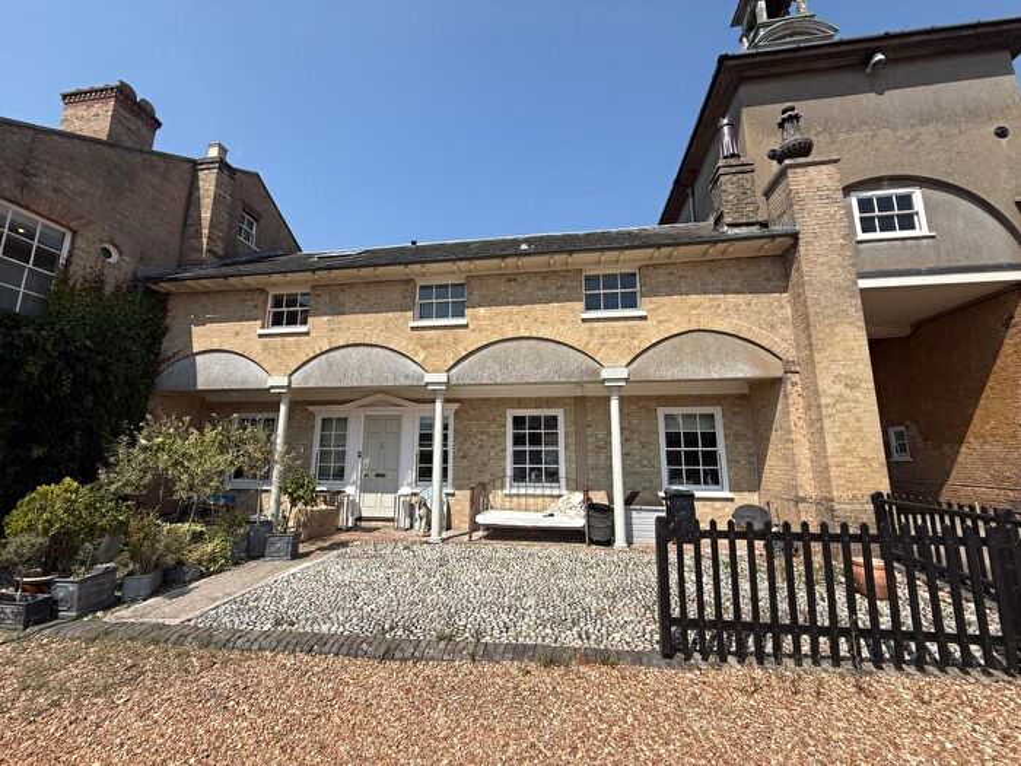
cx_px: 510
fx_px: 413
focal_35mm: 14
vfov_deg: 85.7
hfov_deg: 102.1
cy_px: 383
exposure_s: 1/2611
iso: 50
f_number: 2.2
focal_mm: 2.22
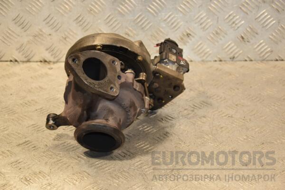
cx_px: 142
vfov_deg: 17.5
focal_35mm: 78
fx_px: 617
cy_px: 95
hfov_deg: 26.0
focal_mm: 52
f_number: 5
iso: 800
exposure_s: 1/125
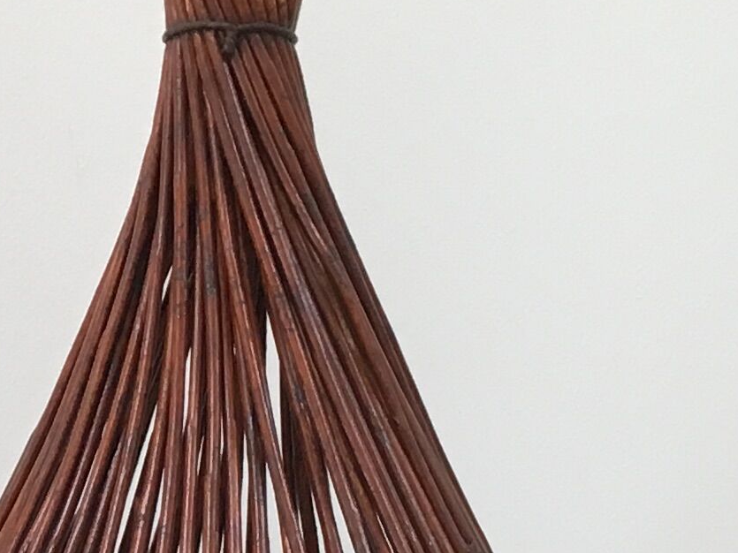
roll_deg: -0.2
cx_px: -432
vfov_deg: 10.1
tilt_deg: -6.6
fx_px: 2984
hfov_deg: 13.2
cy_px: 971
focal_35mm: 140
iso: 32
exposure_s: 1/33
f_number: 2.2
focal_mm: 4.15
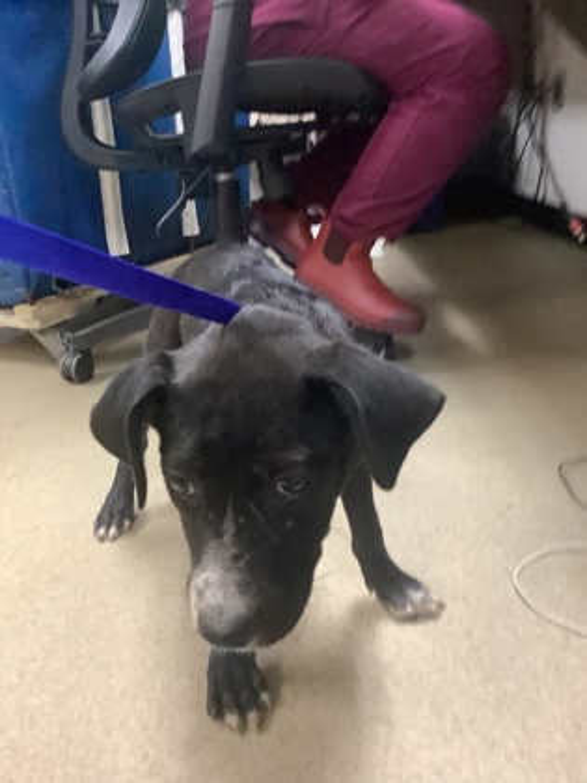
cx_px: 294
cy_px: 392
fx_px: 701
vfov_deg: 58.4
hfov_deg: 45.4
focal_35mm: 31
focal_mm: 3.3
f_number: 2.4
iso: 320
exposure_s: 1/60
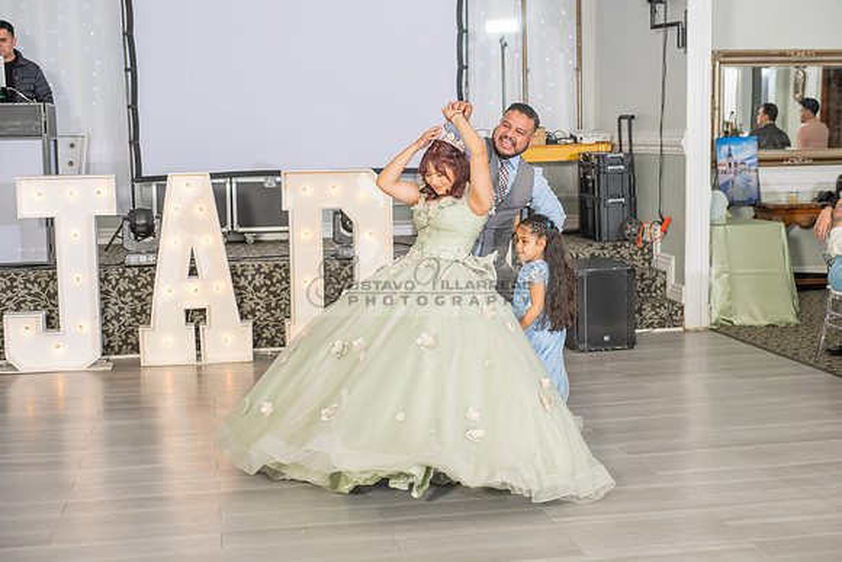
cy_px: 281
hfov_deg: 39.6
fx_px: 1170
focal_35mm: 50
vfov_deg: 27.0
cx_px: 421
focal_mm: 50
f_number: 3.5
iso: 500
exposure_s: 1/160
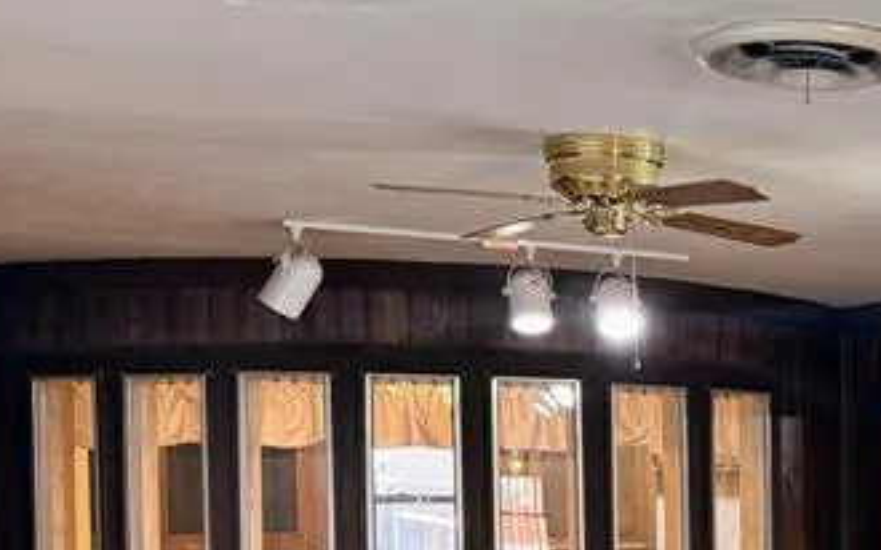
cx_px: 1116
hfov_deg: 23.4
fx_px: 1896
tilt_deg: -1.7
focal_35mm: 79
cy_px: 595
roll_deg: -0.3
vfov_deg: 16.1
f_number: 1.78
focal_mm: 6.76
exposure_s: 1/60
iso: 250
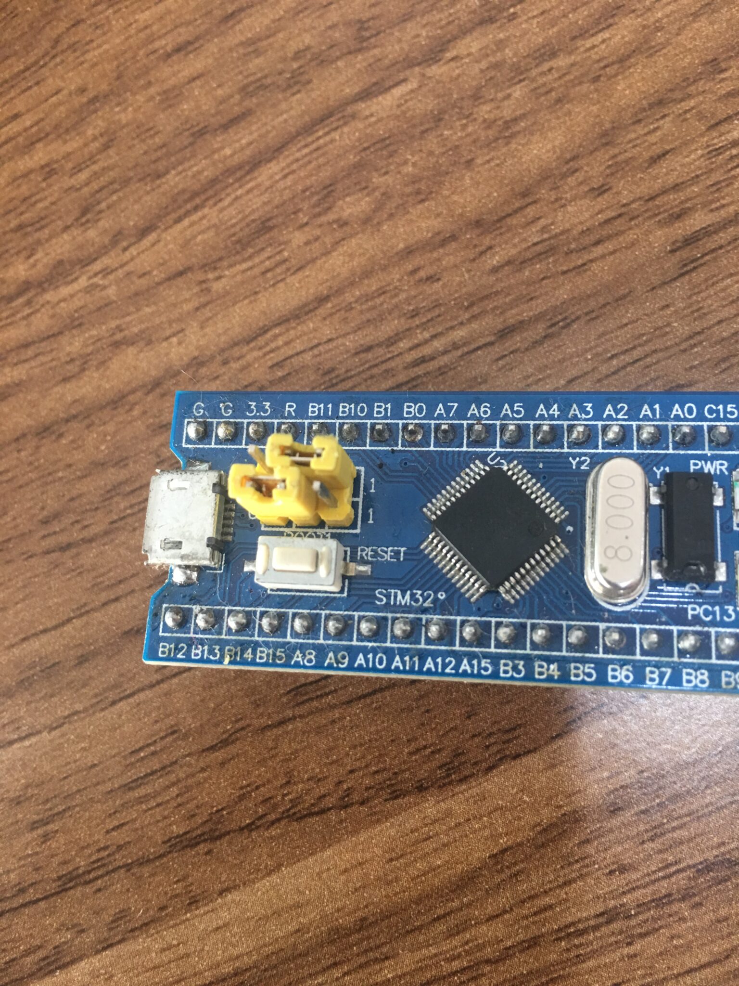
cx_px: 370
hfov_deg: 48.2
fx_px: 825
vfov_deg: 61.7
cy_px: 493
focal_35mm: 29
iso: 40
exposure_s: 1/15
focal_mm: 4.15
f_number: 2.2
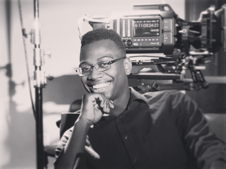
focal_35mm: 52
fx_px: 339
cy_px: 84
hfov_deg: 36.8
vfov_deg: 28.0
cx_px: 113
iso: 160
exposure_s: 1/11
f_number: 2.4
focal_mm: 6
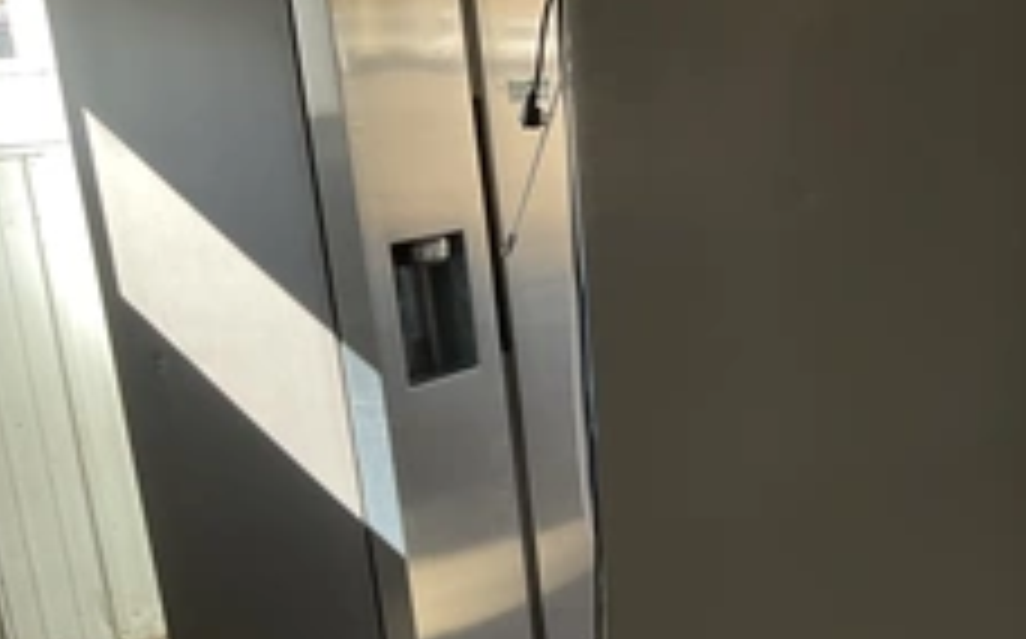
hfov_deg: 35.9
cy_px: 544
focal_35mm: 54
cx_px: 868
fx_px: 1508
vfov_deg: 23.4
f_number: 1.8
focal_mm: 3
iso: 40
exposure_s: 1/120
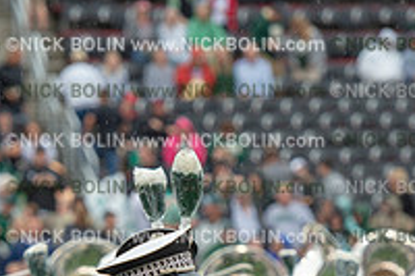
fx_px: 5506
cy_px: 380
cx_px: 164
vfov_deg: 2.9
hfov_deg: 4.3
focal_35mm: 478
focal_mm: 165
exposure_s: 1/500
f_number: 4
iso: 400
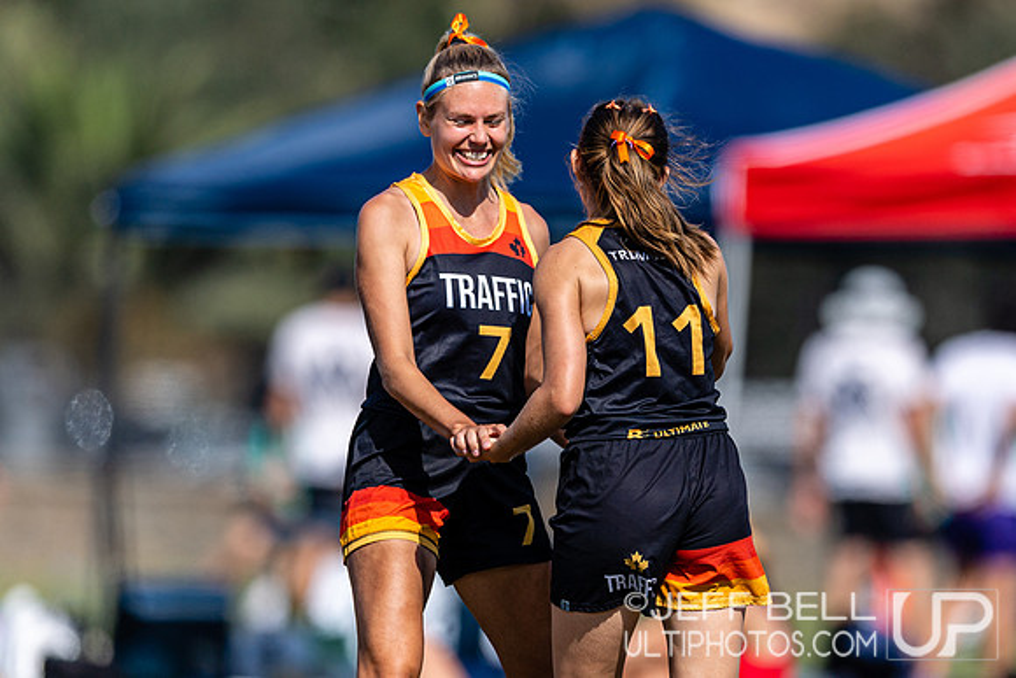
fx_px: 17109
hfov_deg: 3.4
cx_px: 598
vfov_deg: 2.3
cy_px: 405
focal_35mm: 606
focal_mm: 400
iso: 100
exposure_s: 1/3200
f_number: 2.8
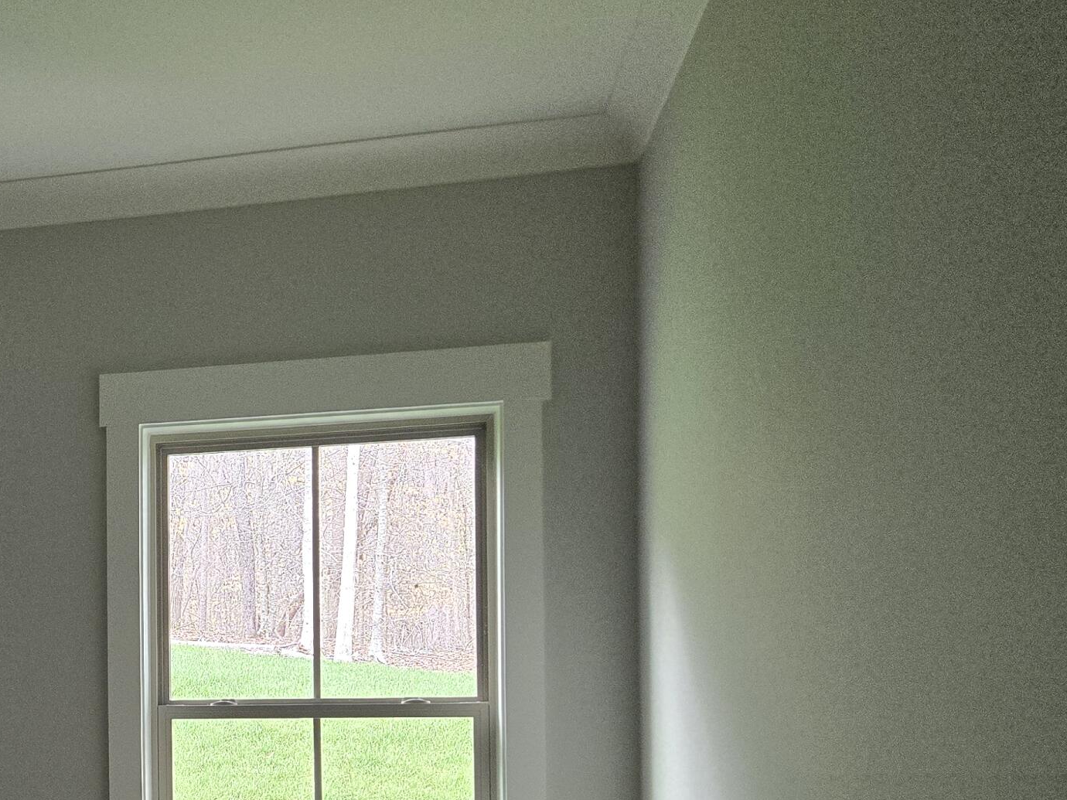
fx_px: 1541
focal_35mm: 50
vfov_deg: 28.3
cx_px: -63
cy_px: 683
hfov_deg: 33.9
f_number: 1.8
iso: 250
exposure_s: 1/120
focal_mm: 5.4
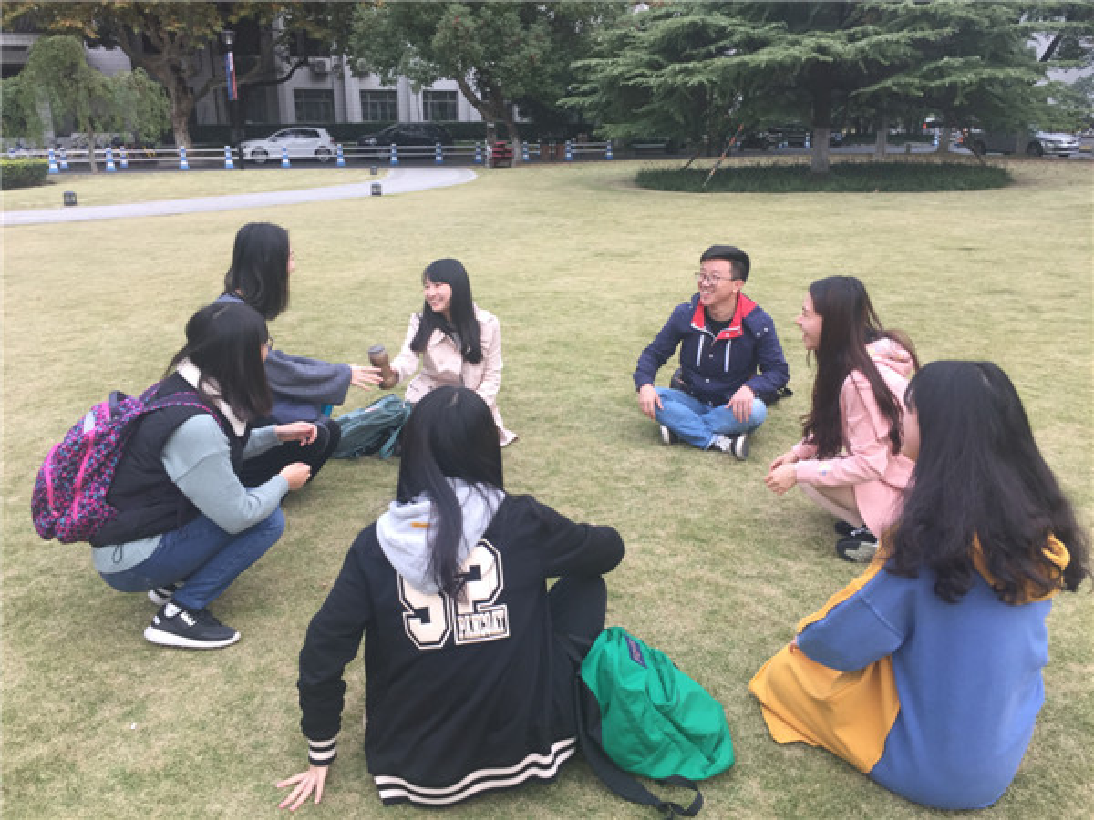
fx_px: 917
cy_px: 410
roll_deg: -0.8
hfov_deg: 61.7
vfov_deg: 48.2
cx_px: 547
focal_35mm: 29
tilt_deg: -17.2
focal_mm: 4.15
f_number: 2.2
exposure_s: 1/100
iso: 50
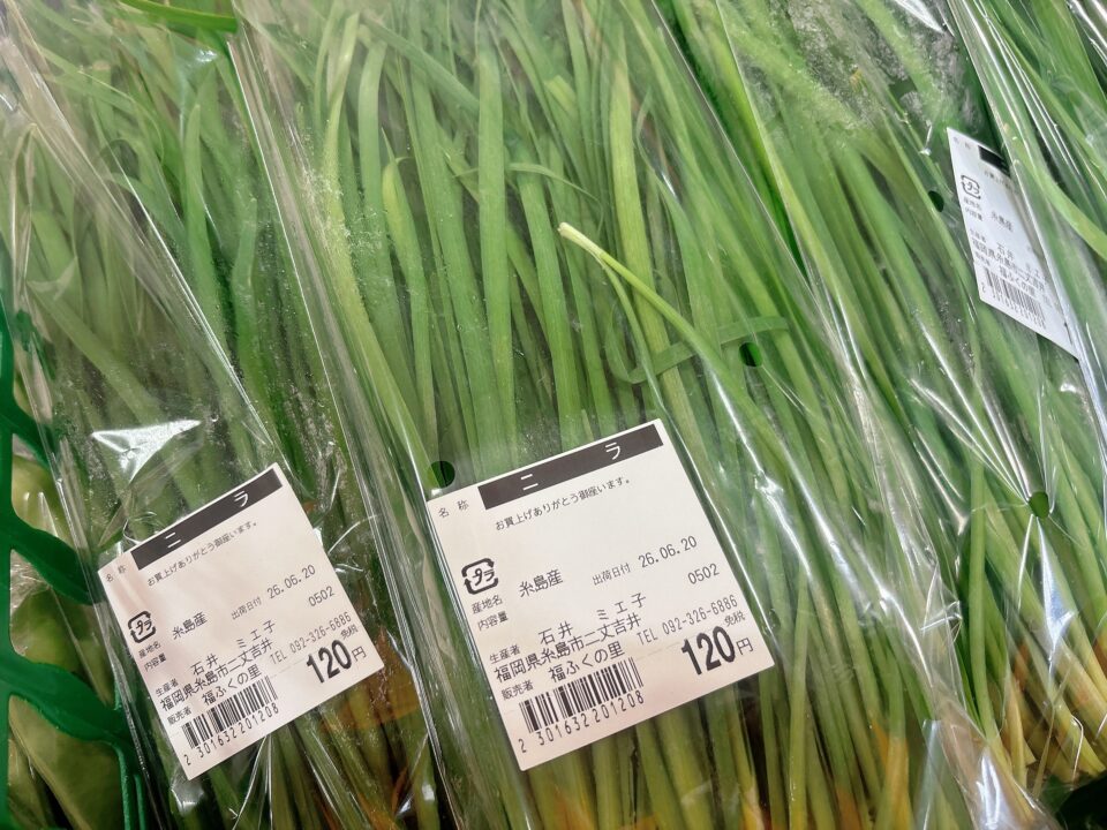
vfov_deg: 53.1
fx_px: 831
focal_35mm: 26
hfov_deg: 67.3
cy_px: 415
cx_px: 554
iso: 100
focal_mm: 5.96
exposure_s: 1/60
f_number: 1.6
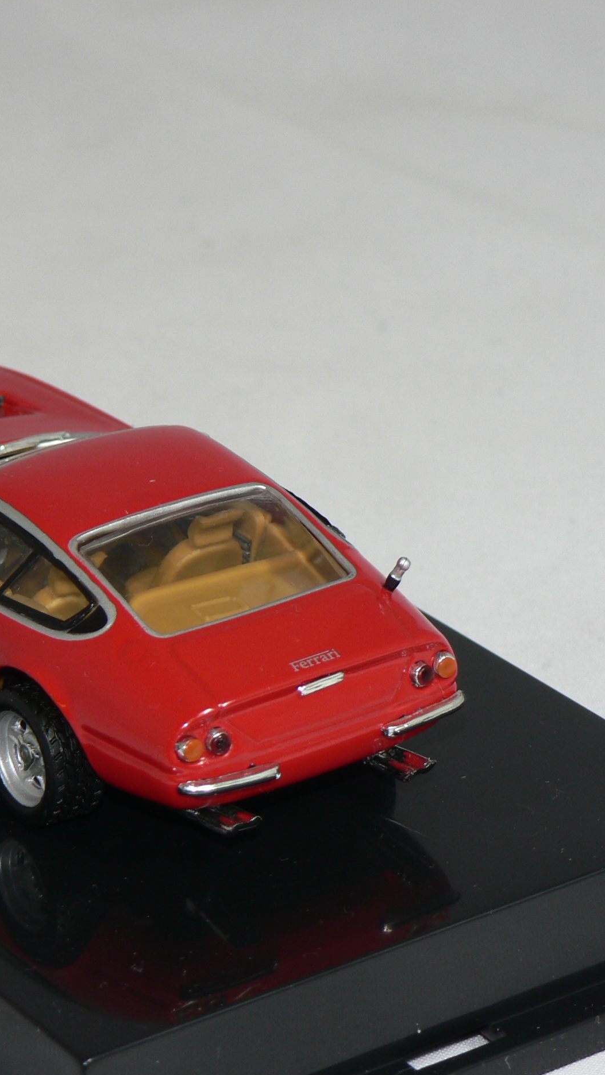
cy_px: 527
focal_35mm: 152
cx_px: 99
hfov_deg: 8.0
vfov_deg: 14.1
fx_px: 4335
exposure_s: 1/60
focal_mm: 16.9
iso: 80
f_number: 3.2
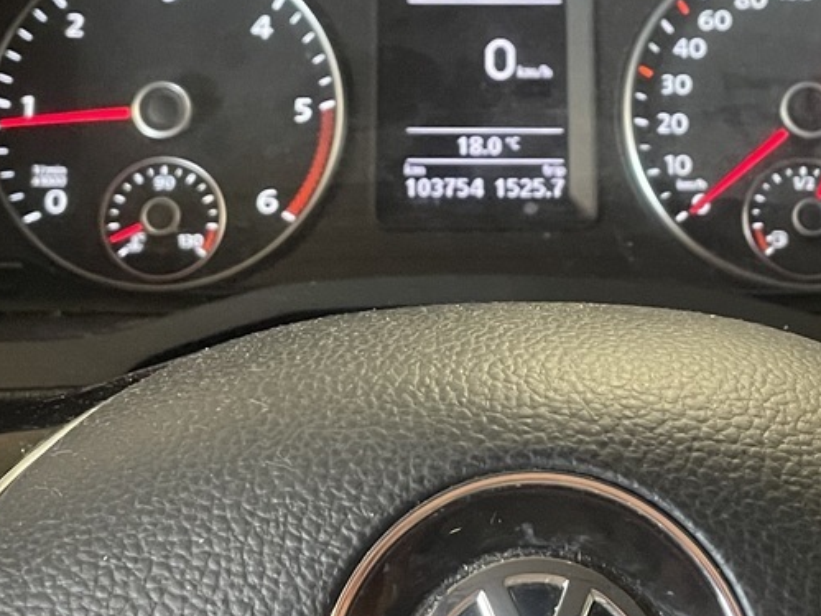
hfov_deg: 26.0
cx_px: 452
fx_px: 1778
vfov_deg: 19.5
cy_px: 133
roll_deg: -0.3
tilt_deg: -17.1
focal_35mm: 75
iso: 500
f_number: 1.6
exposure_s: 1/47
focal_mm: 4.2
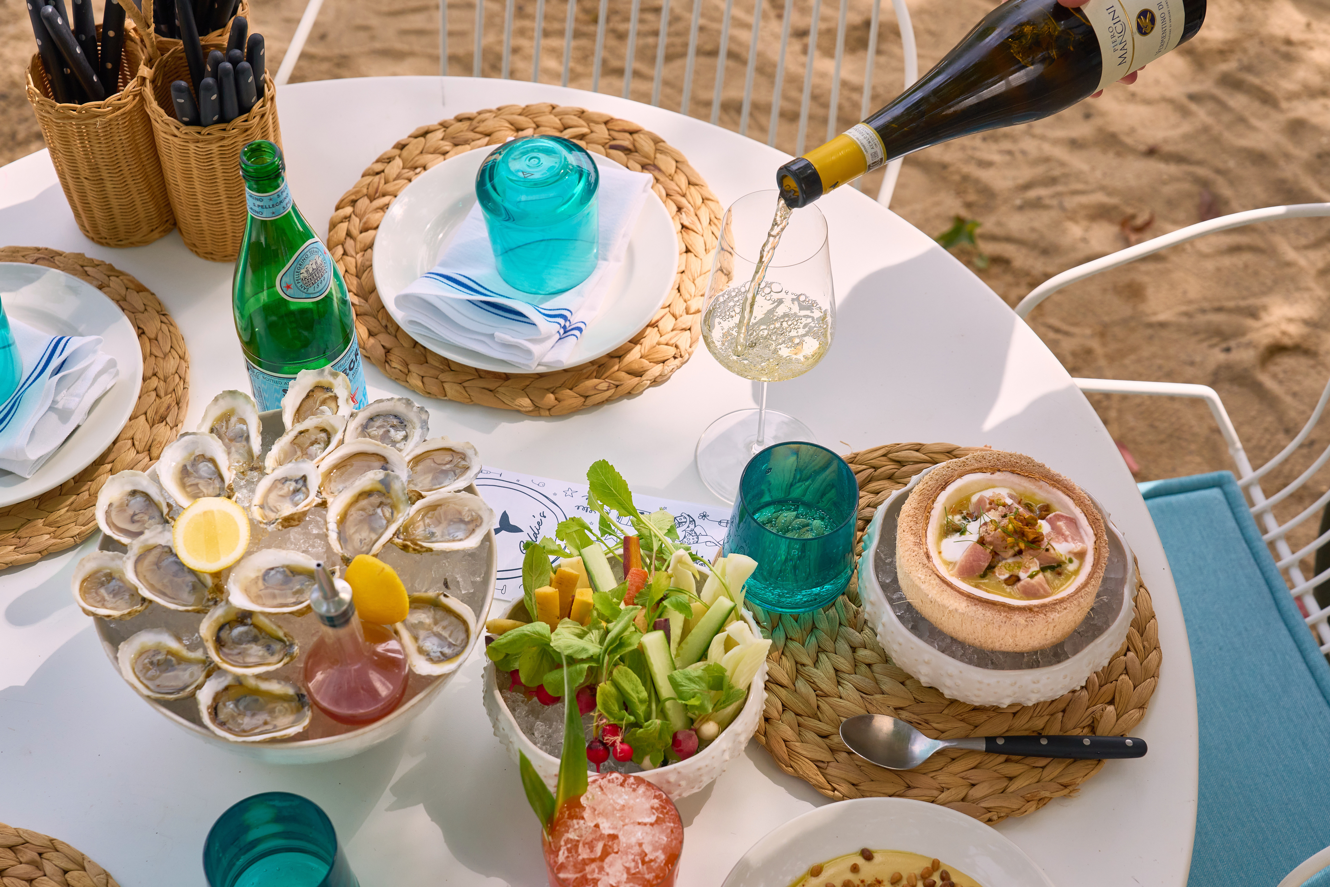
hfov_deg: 33.9
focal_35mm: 59
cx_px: 665
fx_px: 2180
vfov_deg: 23.0
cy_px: 444
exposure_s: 1/1250
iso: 320
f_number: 5.6
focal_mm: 59
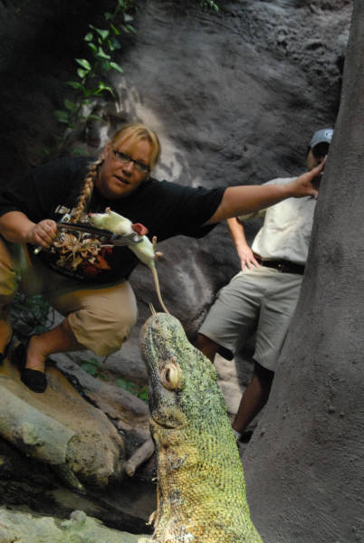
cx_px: 182
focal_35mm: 42
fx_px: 635
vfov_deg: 46.3
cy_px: 272
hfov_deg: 32.0
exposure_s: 1/200
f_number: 7.1
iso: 1600
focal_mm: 28
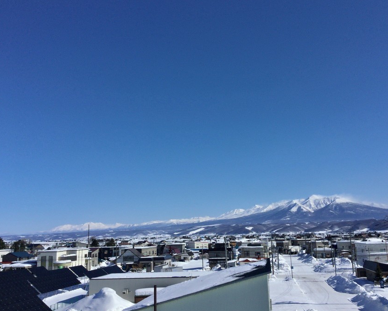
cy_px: 148
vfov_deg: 40.1
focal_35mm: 37
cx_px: 203
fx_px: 425
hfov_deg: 49.1
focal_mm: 3.3
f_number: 2.4
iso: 25
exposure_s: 1/5848
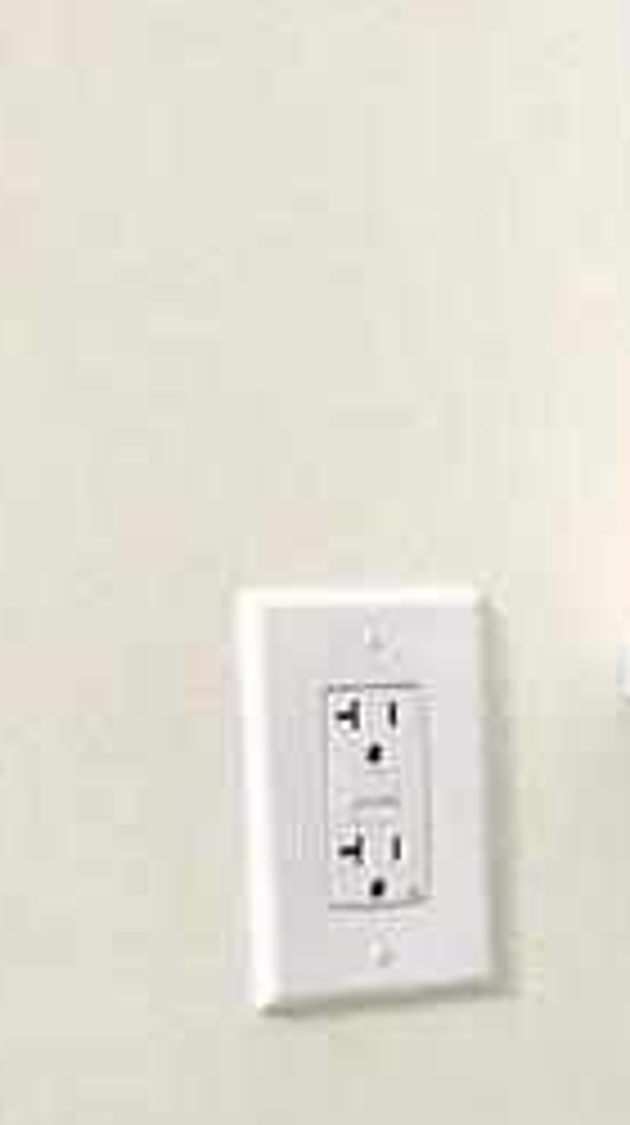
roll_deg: +1.1
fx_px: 3933
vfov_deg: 16.2
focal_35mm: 132
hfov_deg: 8.0
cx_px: 1791
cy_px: 914
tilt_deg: -4.2
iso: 40
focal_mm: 3.99
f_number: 1.8
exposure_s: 1/24
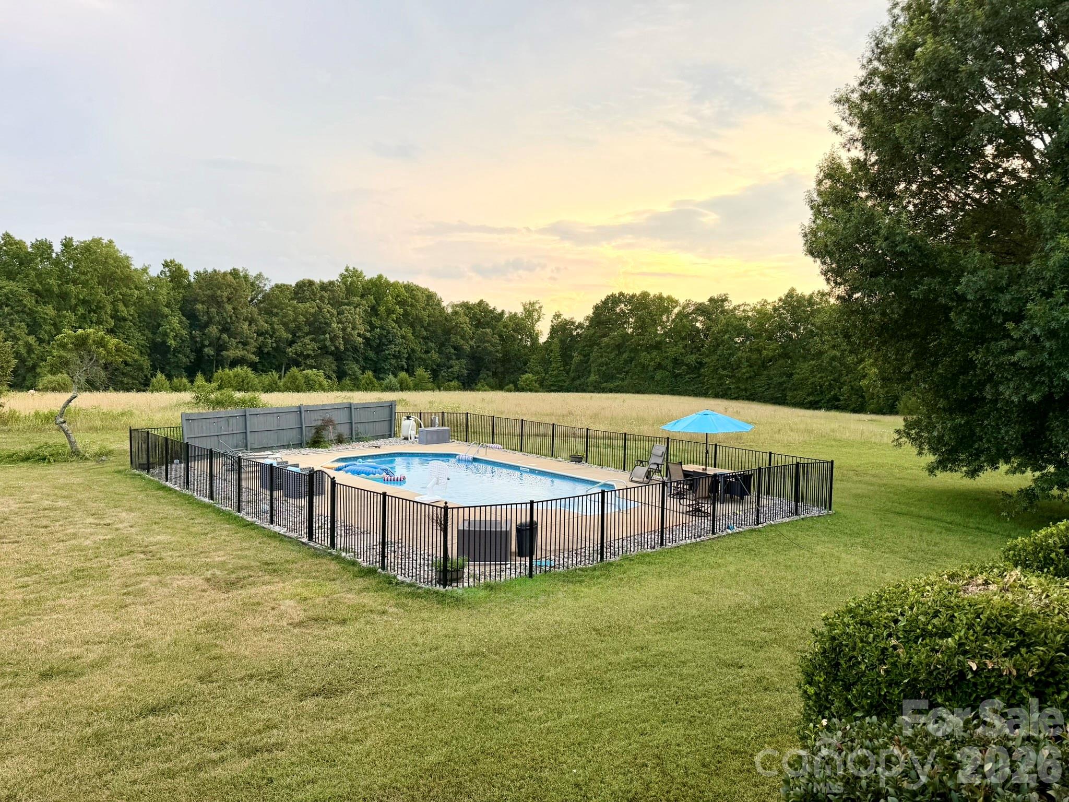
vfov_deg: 56.8
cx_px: 534
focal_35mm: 24
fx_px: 741
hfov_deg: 71.6
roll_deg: -0.3
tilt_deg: -4.1
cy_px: 401
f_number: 1.78
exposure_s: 1/461
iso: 80
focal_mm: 6.76
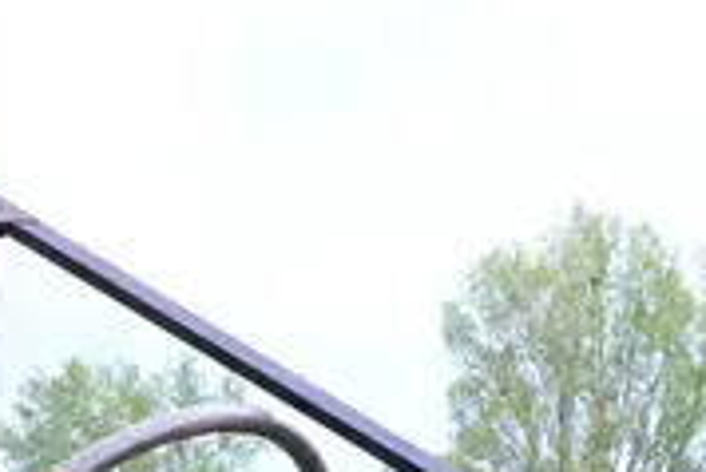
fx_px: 3160
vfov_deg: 8.3
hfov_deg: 12.5
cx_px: -135
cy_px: 771
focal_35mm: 161
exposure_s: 1/80
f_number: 4.5
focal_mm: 32
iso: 500
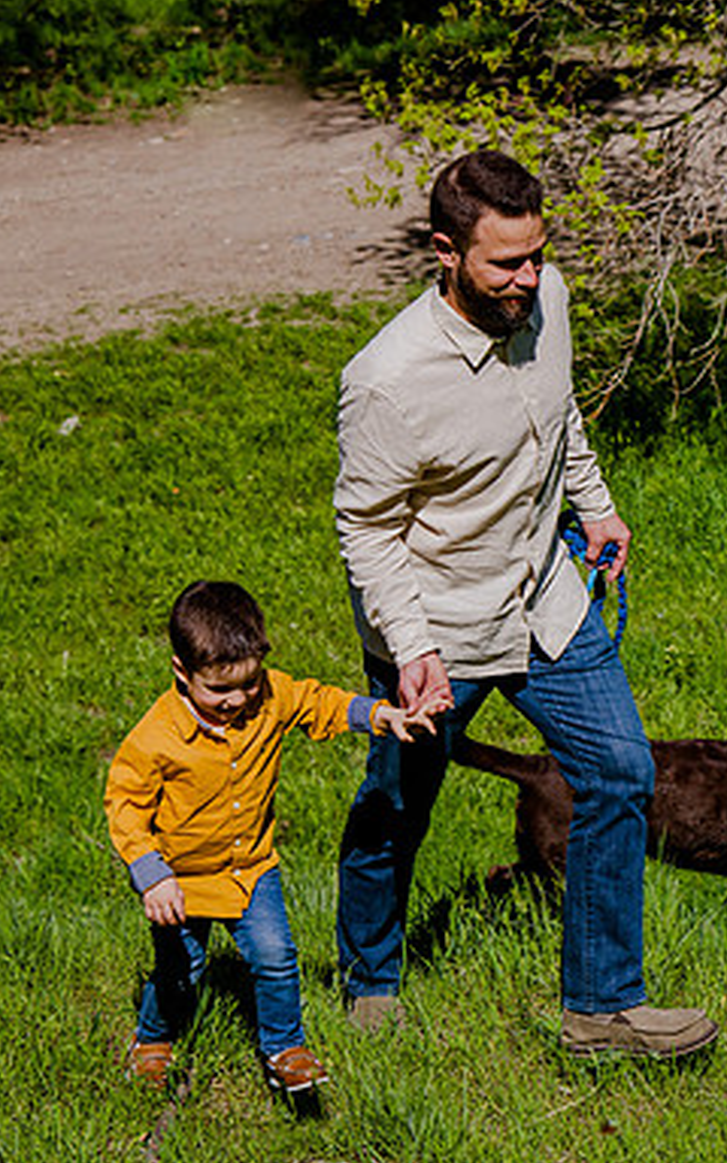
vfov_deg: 16.9
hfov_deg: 10.6
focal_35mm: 123
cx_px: 733
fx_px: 3899
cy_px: 449
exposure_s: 1/800
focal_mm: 65
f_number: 7.1
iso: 200
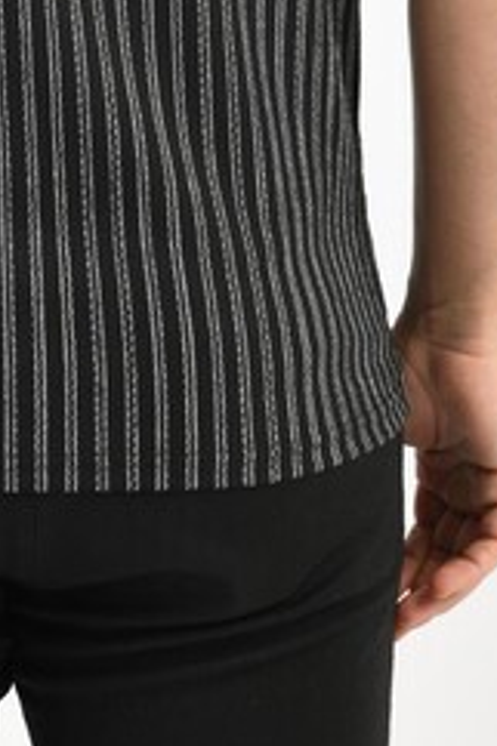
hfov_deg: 7.6
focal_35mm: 180
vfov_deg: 11.0
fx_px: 3733
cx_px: -19
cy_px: -351
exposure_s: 1/160
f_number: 7.1
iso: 100
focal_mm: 58
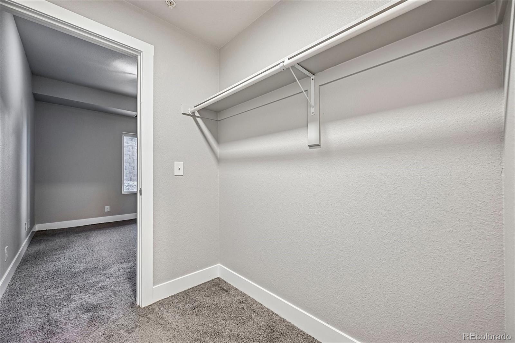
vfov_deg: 81.2
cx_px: 258
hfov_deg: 104.3
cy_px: 172
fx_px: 200
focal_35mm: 14
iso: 400
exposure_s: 1/5
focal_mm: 14
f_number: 8
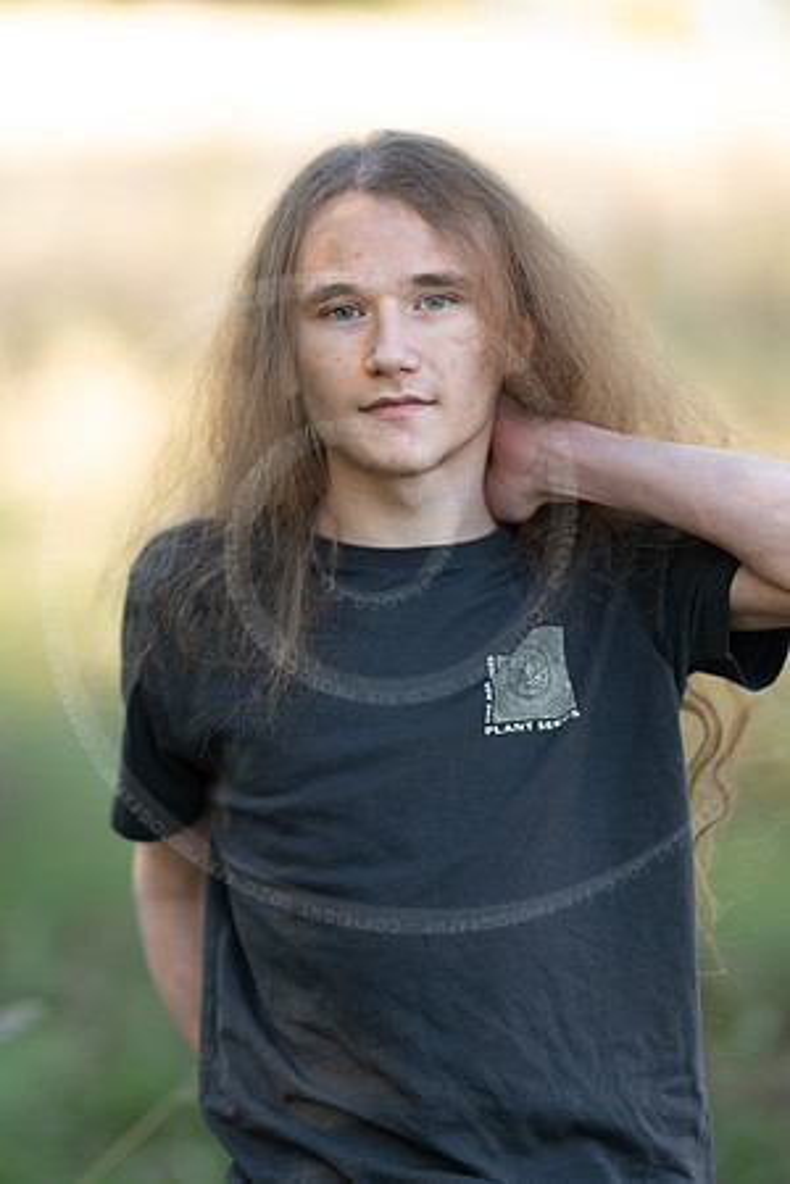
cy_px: 592
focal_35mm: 127
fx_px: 4180
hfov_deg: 10.8
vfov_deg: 16.1
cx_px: 395
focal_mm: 85
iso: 80
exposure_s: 1/500
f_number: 1.2
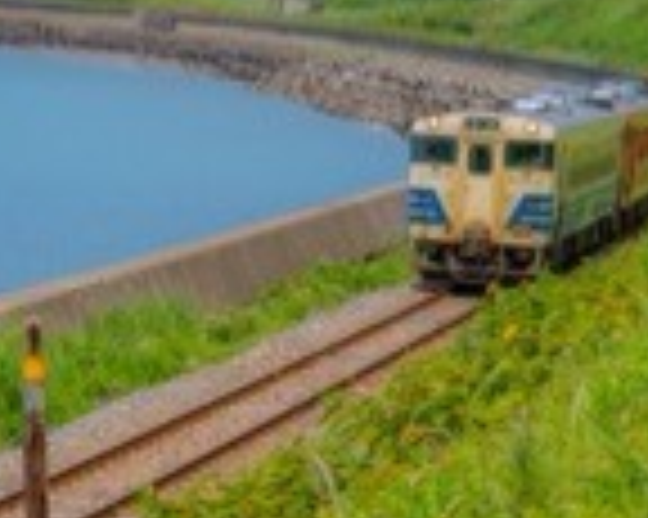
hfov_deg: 8.7
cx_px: -252
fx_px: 4197
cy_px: -18
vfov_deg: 7.0
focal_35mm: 219
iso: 500
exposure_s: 1/2000
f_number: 7.1
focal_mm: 70
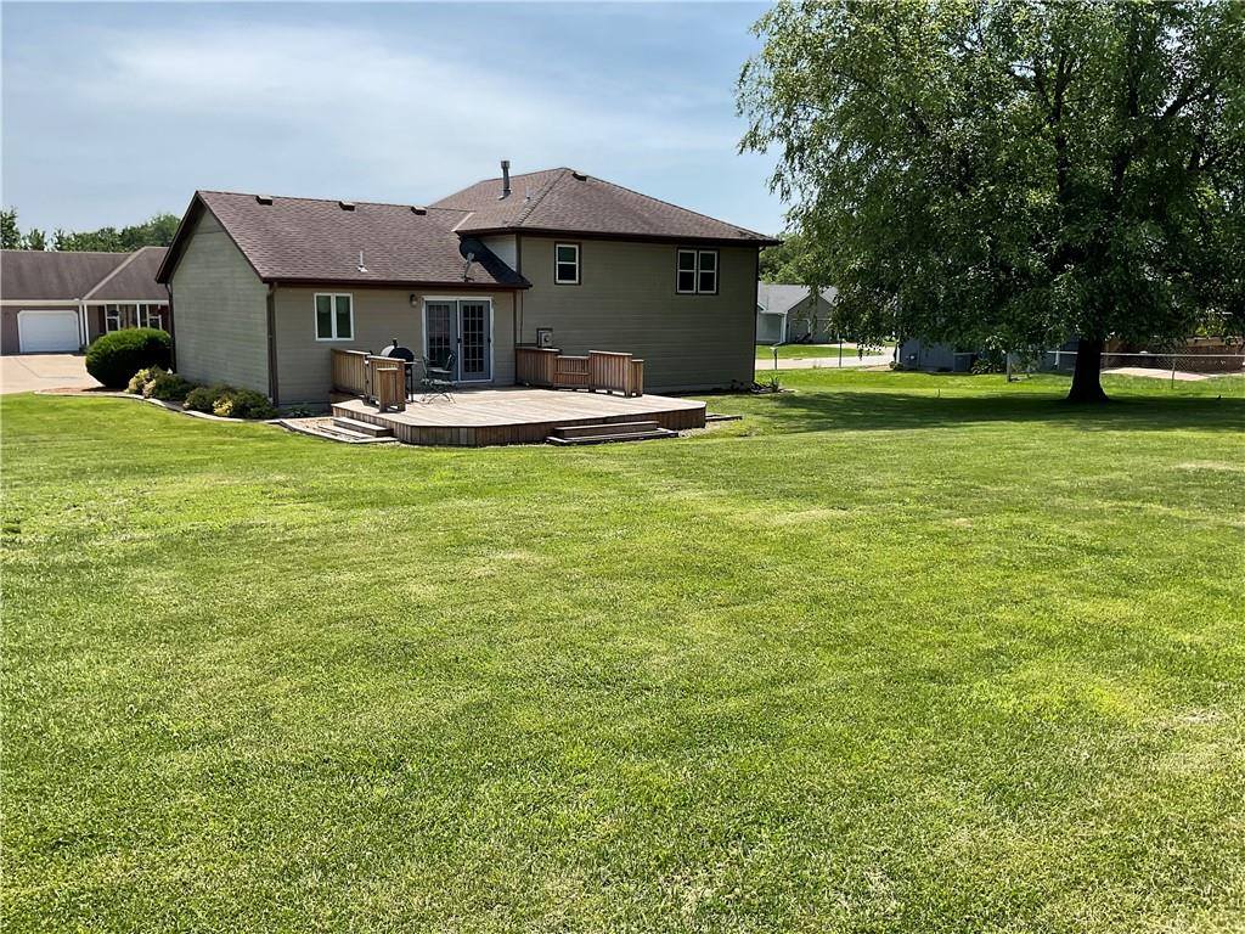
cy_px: 467
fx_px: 1043
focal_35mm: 29
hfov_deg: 61.7
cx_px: 622
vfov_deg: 48.2
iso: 16
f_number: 1.8
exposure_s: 1/1377
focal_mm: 3
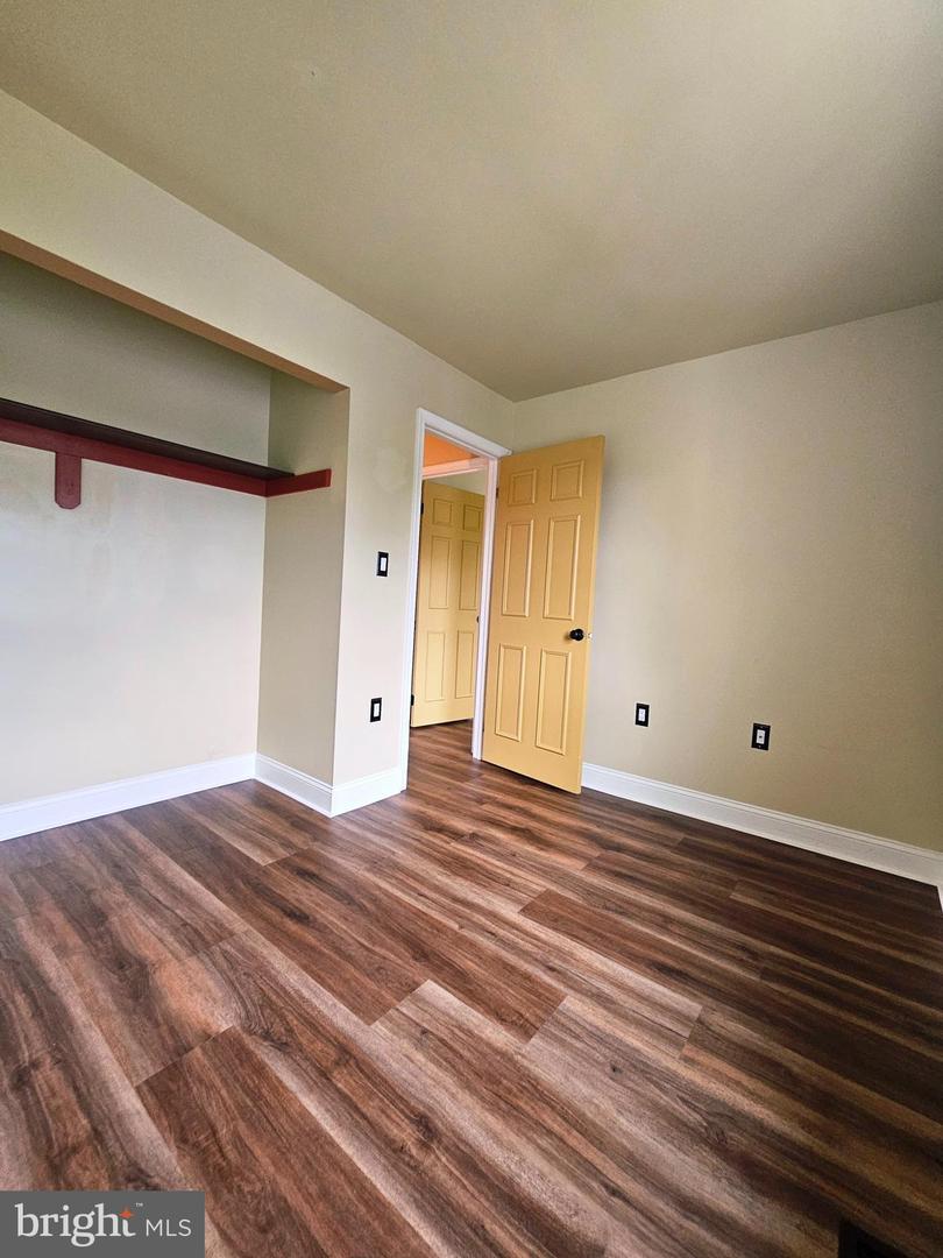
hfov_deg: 89.9
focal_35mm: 13
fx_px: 472
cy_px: 629
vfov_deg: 106.2
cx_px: 472
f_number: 2.2
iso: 320
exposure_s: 1/30
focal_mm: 2.2
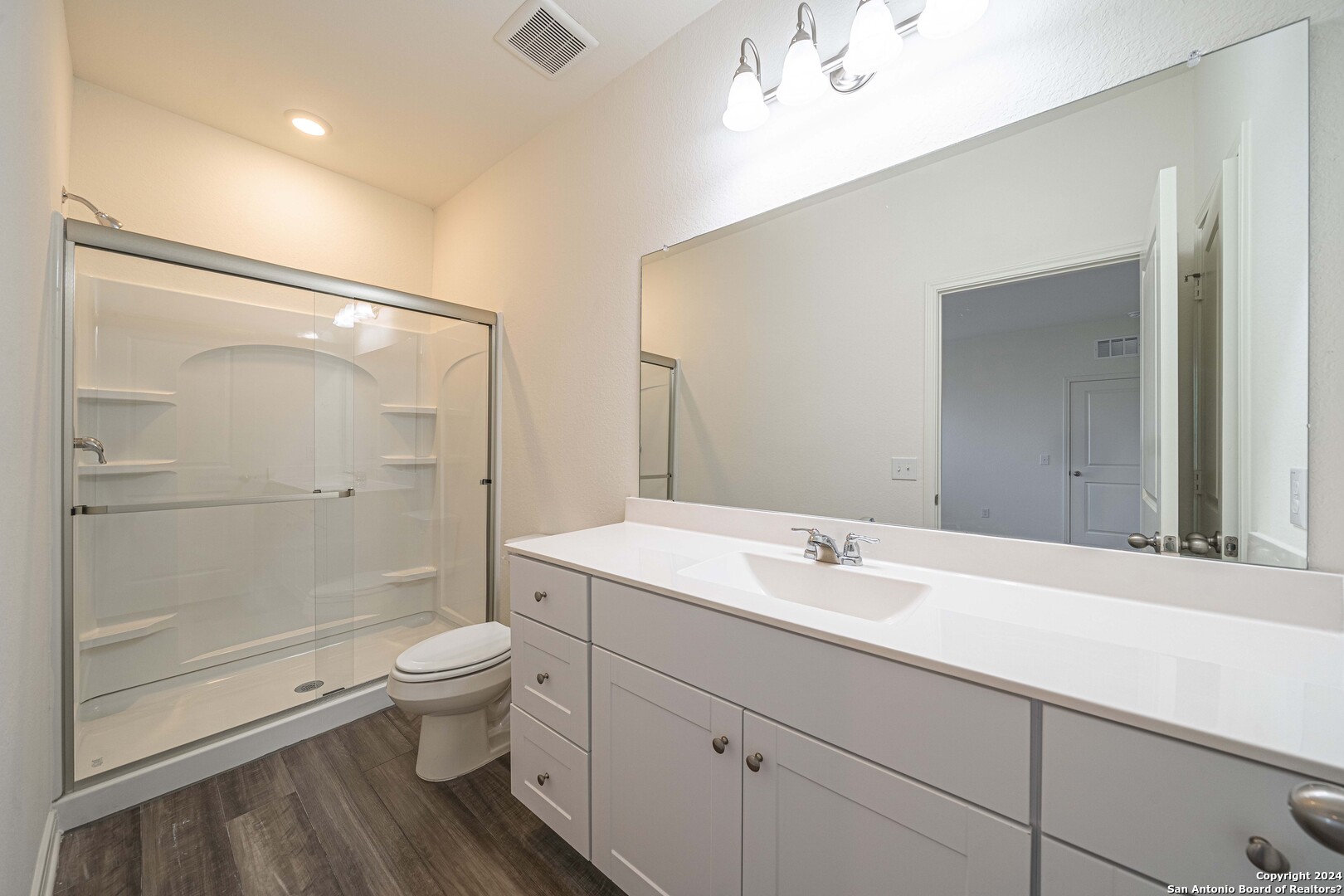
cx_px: 672
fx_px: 448
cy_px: 448
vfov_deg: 90.0
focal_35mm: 12
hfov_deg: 112.6
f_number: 8
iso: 400
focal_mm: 12
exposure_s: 1/160
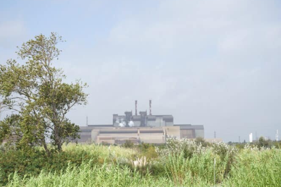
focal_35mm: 81
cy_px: 96
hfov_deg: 25.1
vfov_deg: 16.8
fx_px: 632
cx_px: 139
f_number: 7.1
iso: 100
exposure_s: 1/250
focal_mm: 70
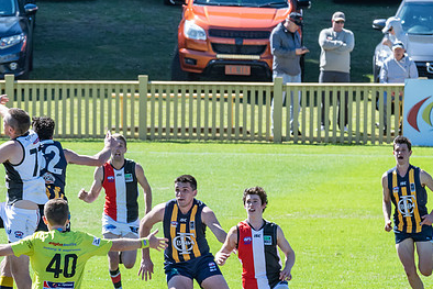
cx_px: 94
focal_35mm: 929
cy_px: 166
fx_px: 11177
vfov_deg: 1.5
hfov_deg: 2.2
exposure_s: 1/500
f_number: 14
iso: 800
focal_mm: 360
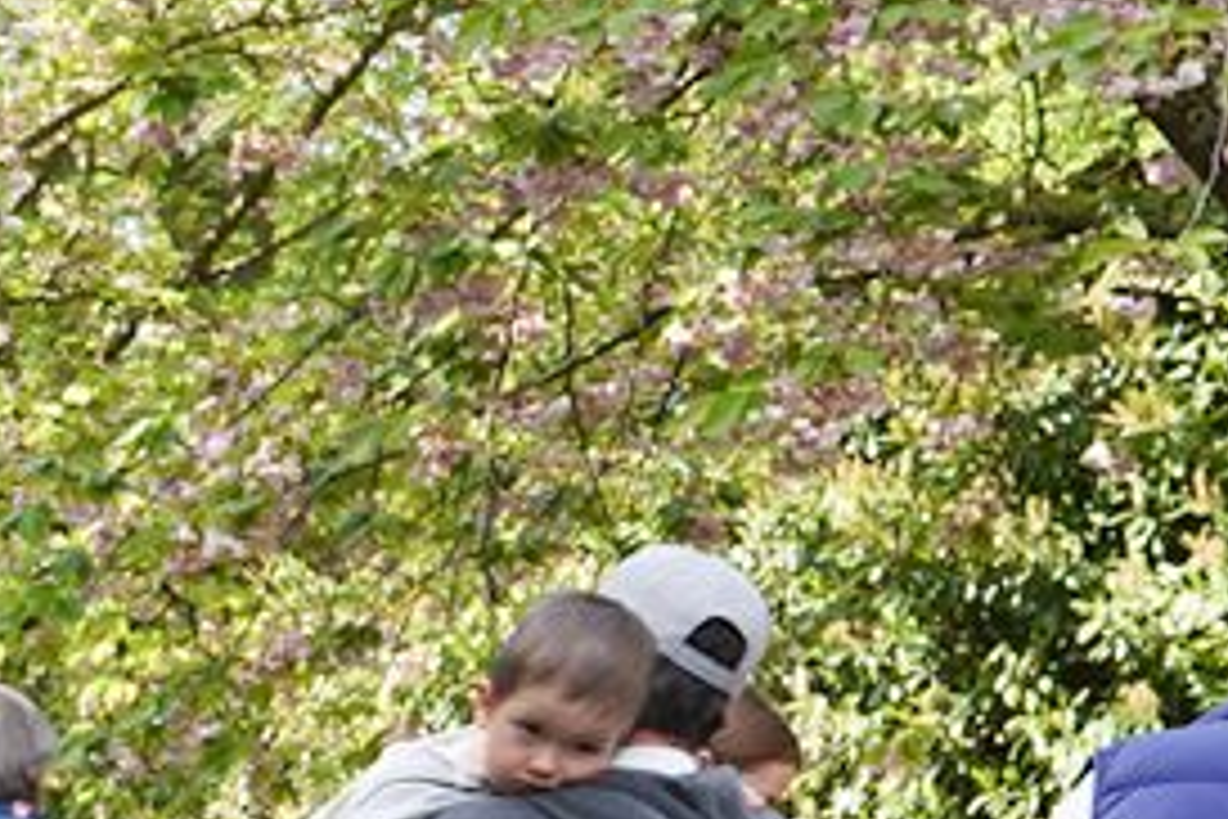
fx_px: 6003
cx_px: -1669
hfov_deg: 10.2
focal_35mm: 176
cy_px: 2002
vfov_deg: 7.3
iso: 100
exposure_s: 1/100
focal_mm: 24
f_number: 5.6
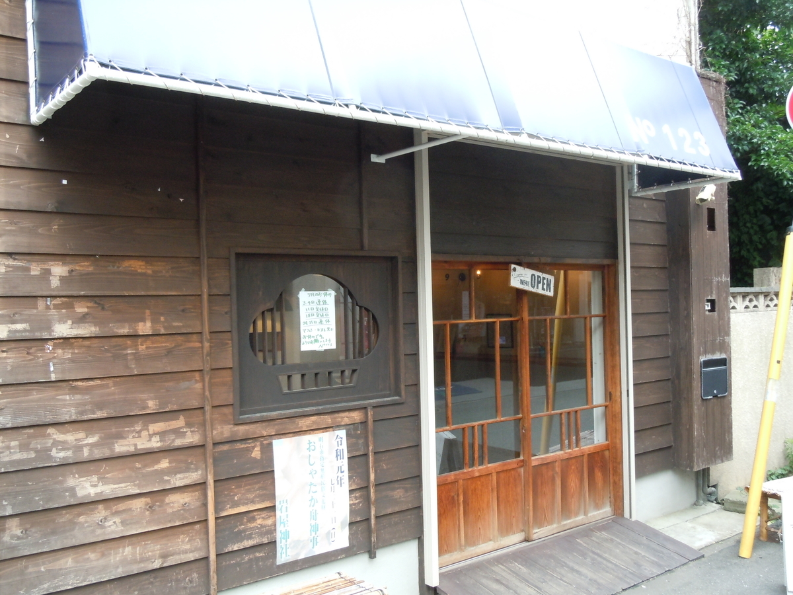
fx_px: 756
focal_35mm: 33
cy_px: 298
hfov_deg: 55.4
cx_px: 396
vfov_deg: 42.9
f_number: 4
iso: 400
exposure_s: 1/125
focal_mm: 5.9
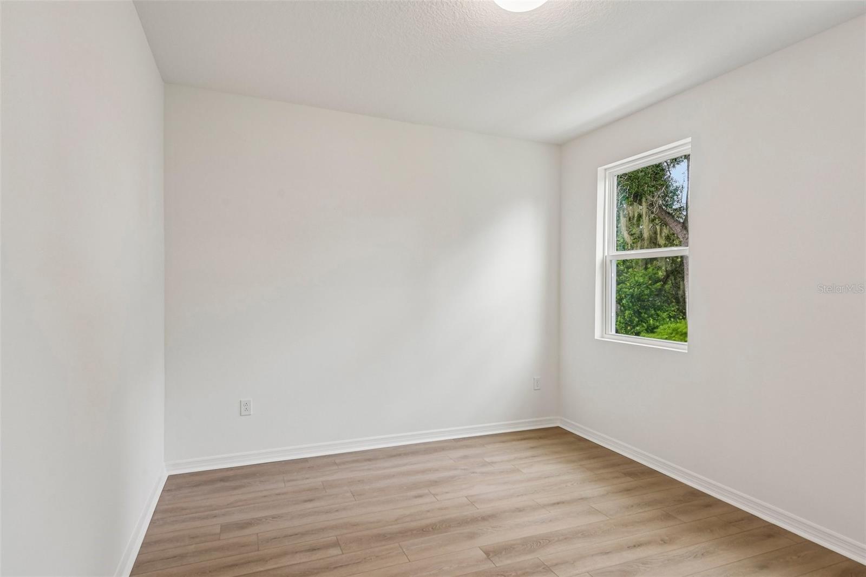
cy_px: 288
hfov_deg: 90.0
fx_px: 433
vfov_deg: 67.4
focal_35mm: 18
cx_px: 433
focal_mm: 18
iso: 400
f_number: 8
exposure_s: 1/30
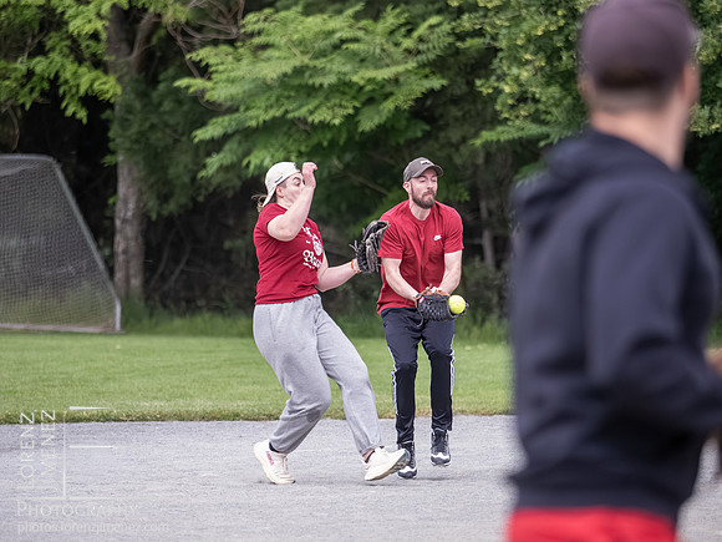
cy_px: 271
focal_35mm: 300
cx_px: 361
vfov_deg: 5.0
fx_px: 6257
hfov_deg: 6.6
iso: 3200
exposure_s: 1/1600
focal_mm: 150
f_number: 2.8
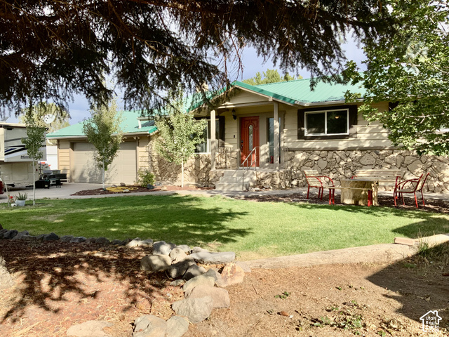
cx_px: 224
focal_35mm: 29
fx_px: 376
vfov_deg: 48.2
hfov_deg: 61.7
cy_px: 168
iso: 16
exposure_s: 1/1015
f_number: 1.8
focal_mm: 3
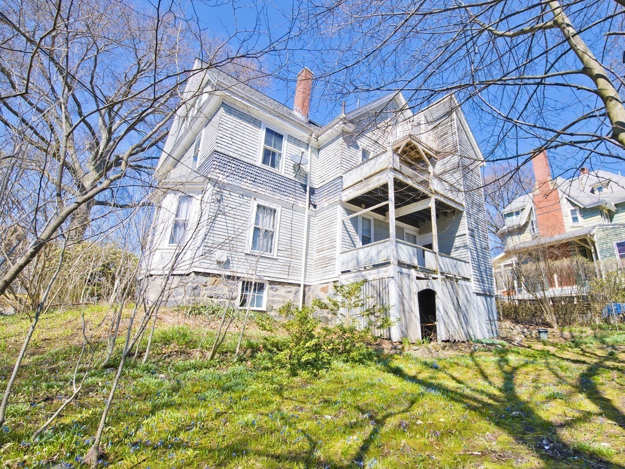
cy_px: 231
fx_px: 307
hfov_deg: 89.9
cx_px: 374
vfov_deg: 74.7
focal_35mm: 17
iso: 100
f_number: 7.1
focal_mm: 14
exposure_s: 1/400
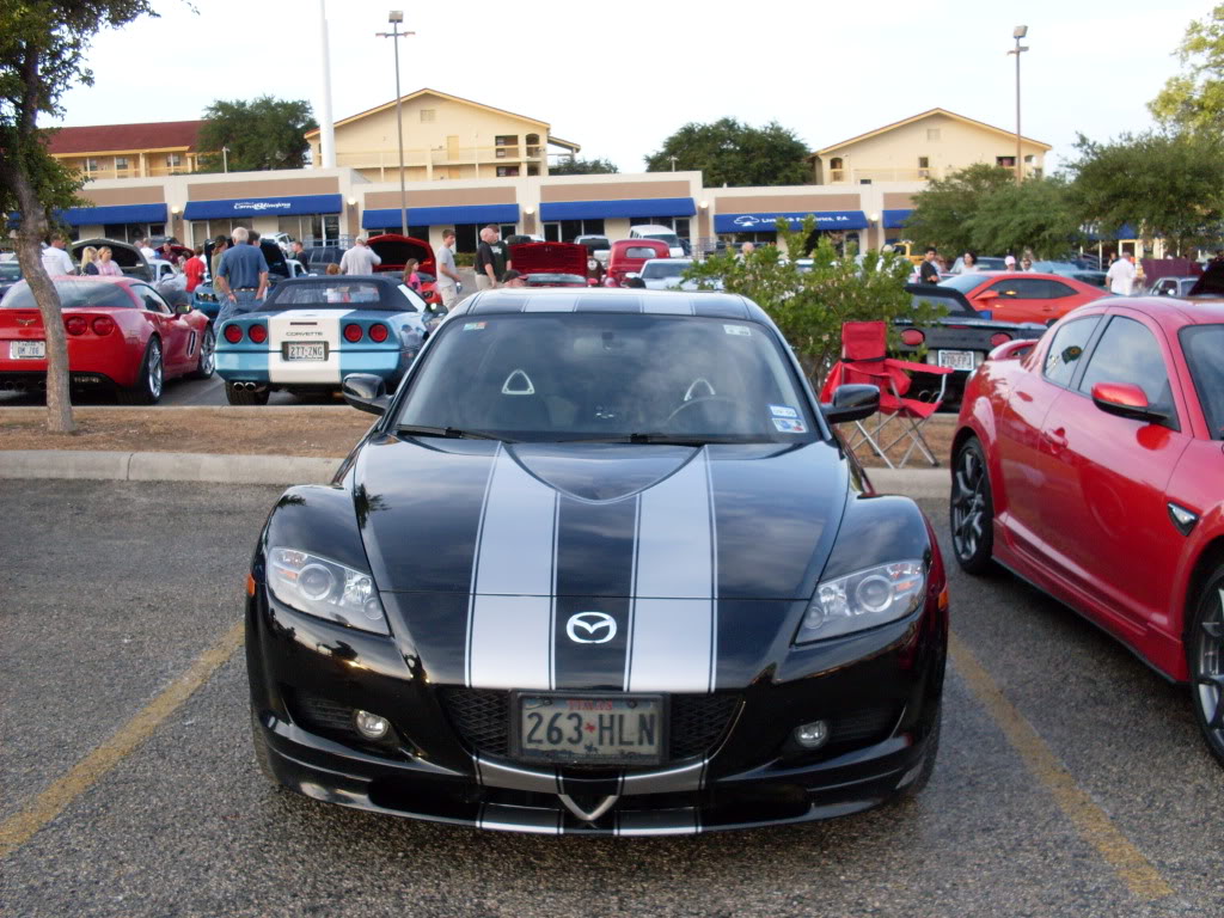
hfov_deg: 49.0
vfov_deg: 37.7
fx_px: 1344
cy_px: 459
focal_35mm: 38
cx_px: 612
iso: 80
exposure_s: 1/90
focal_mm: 6.3
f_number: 2.8
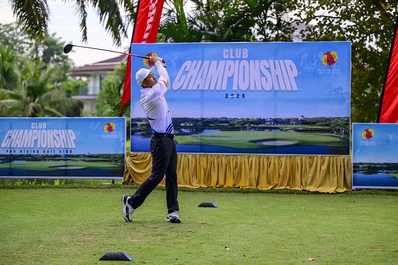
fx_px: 962
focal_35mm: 87
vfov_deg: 15.7
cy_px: 132
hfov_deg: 23.4
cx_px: 199
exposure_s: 1/1600
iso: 180
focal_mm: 87
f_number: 2.8
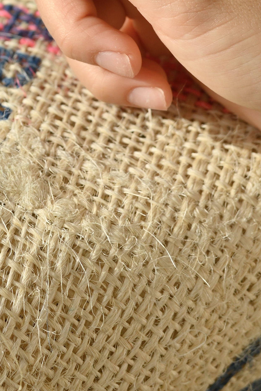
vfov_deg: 12.2
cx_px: -51
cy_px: -194
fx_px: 1749
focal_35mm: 161
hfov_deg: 8.4
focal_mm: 50
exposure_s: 1/1250
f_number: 5
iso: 200
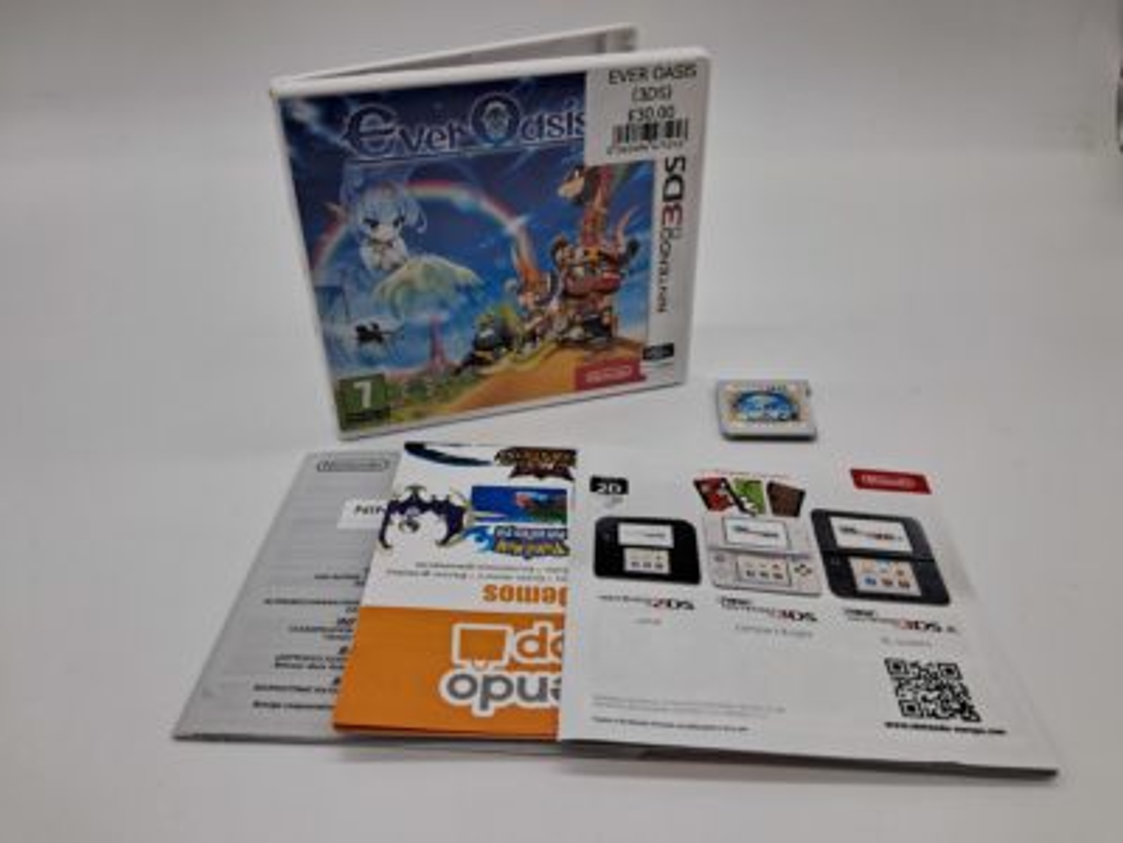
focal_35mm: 27
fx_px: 876
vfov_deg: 51.4
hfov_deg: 65.3
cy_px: 422
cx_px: 562
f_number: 1.8
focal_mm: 4
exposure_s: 1/100
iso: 50
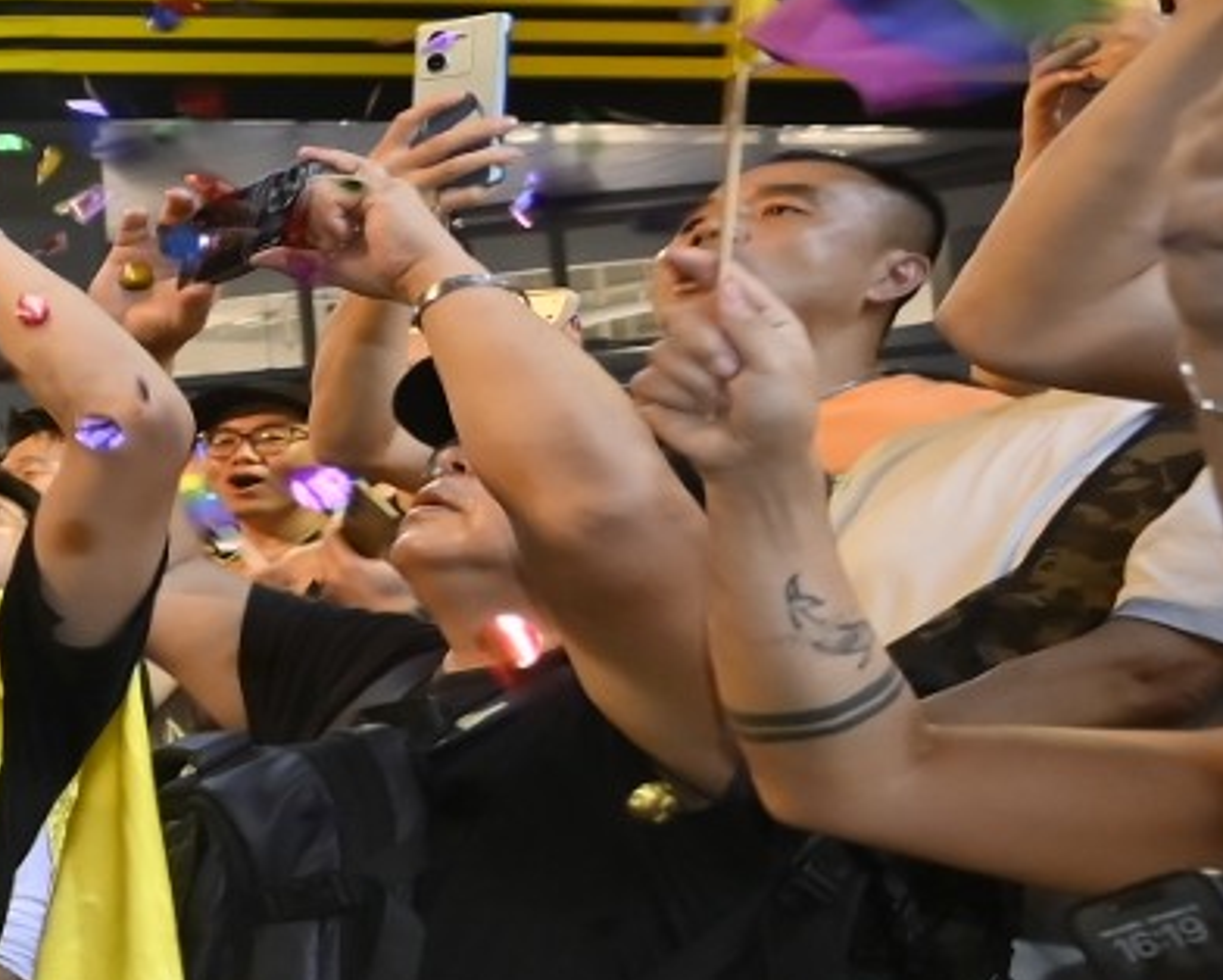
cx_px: -1863
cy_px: 605
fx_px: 2426
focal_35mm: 67
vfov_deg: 22.8
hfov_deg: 14.3
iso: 800
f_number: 4
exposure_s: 1/60
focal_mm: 14
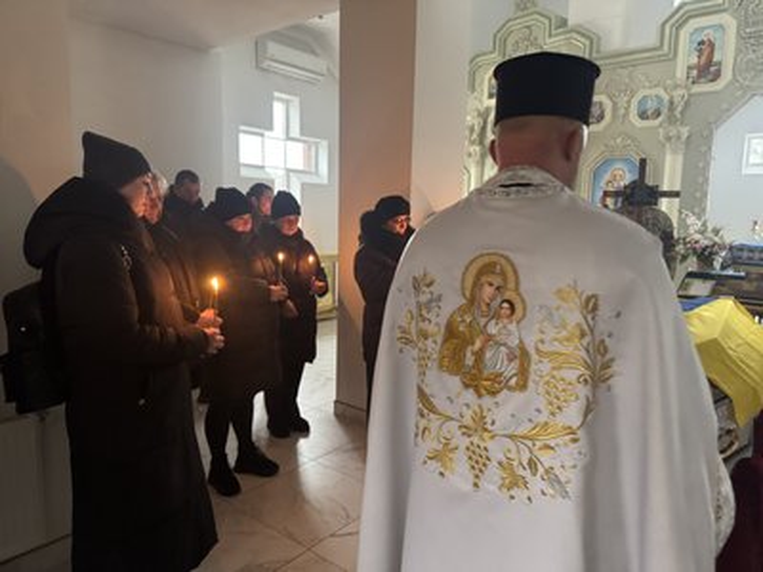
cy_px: 286
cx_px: 382
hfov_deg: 71.6
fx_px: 529
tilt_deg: -8.2
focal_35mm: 24
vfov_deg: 56.8
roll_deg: -0.2
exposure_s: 1/40
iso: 1000
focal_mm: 6.76
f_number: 1.78
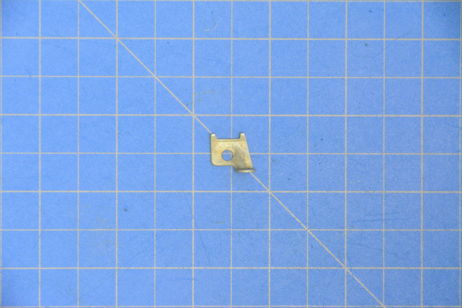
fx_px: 3850
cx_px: 231
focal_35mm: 300
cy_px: 154
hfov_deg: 6.9
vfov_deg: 4.6
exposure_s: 1/8
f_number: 8
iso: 6400
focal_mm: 200
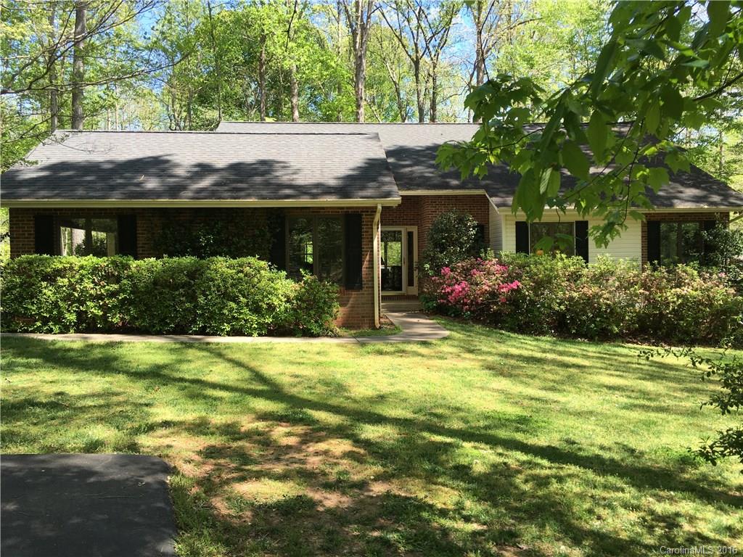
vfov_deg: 48.2
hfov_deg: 61.7
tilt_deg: -0.7
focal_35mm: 29
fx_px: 622
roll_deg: +0.6
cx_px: 372
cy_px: 278
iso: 25
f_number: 2.2
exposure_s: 1/358
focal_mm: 4.15
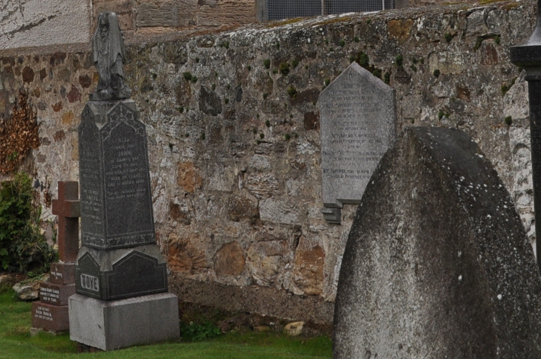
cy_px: -127
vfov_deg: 9.9
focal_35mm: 135
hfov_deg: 15.2
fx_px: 2026
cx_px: 156
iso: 200
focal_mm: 30
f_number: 7.1
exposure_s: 1/200
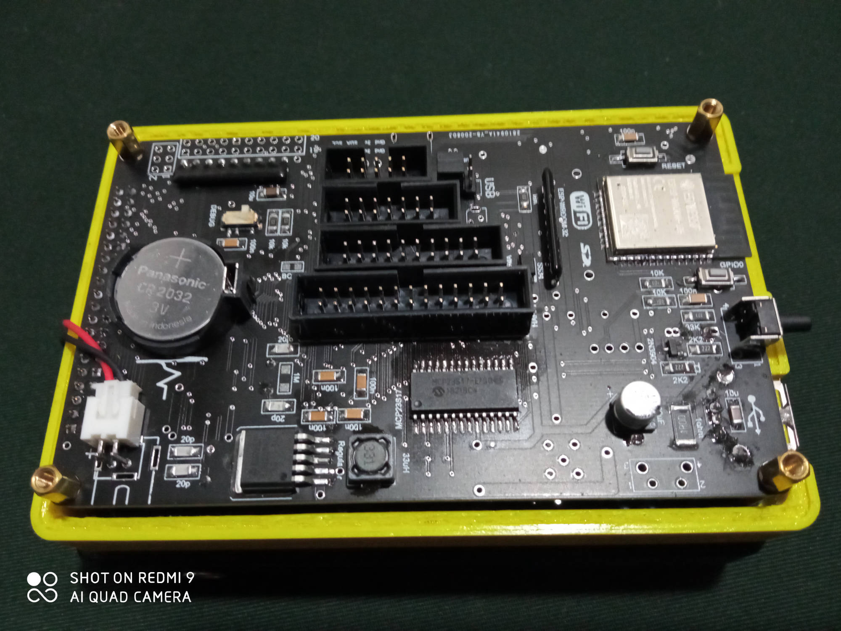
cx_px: 420
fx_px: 656
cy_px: 316
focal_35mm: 27
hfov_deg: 65.3
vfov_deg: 51.4
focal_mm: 3.79
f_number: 2.2
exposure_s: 1/20
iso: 878
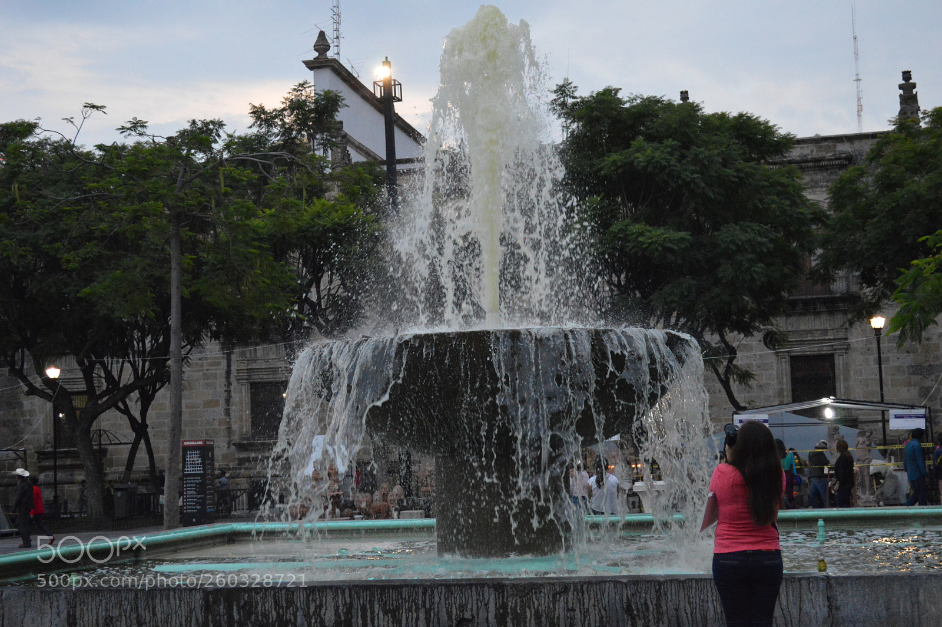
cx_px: 471
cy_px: 314
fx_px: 1490
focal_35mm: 57
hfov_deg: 35.1
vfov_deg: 23.7
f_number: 5
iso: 3200
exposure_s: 1/200
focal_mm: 38
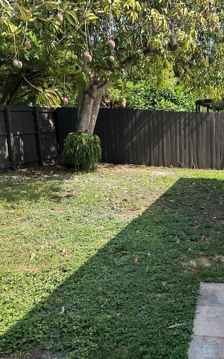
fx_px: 332
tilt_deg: -8.5
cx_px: 173
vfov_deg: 56.7
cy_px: 180
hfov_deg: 36.2
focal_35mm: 34
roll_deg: +1.4
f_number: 1.78
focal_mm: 6.86
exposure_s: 1/1107
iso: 80
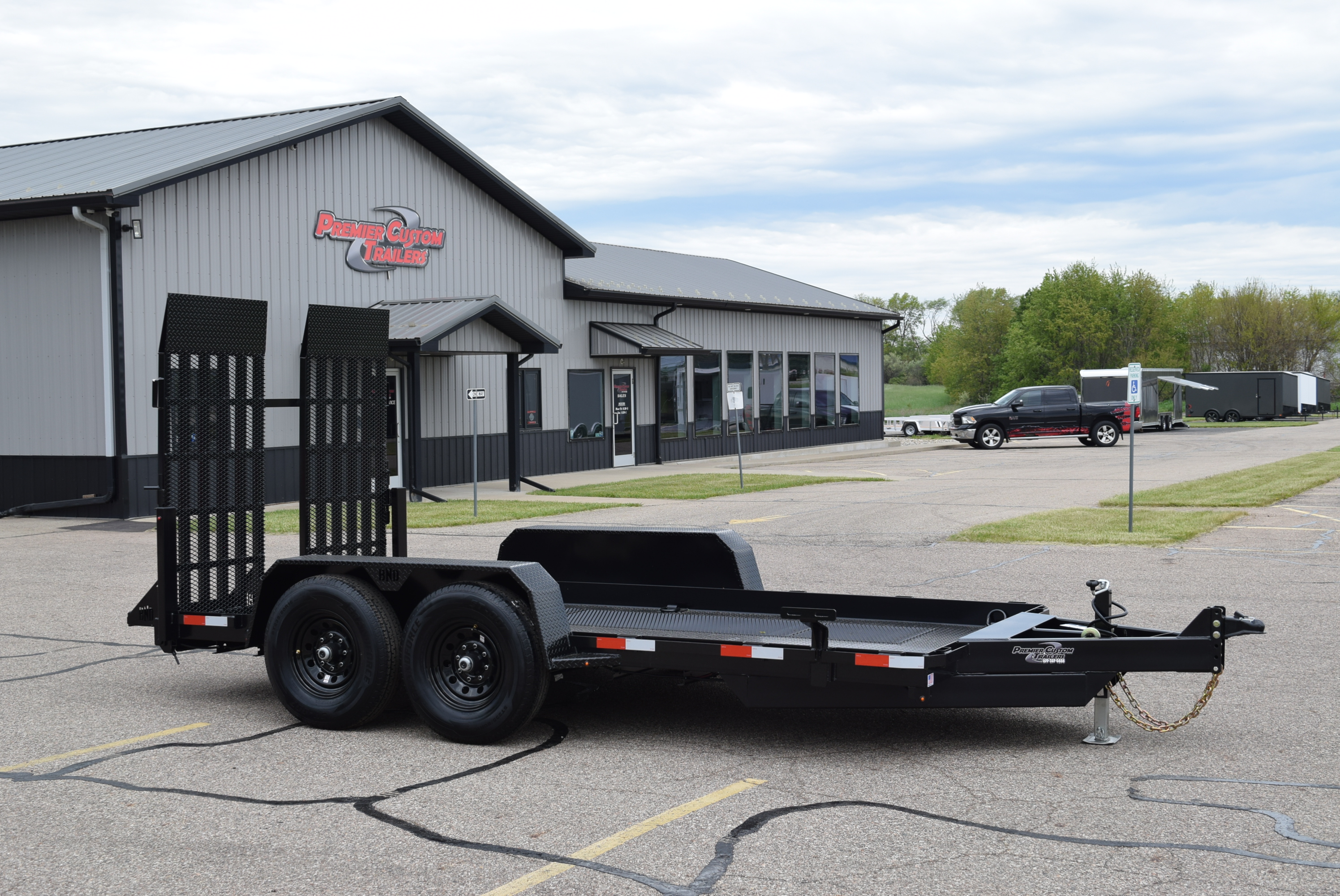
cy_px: 448
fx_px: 1676
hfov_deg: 43.6
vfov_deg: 29.9
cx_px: 670
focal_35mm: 45
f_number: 8
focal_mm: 30
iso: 220
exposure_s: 1/250
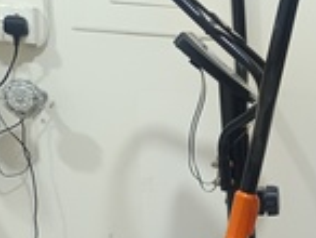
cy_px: 252
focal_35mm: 75
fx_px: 686
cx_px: 445
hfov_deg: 22.3
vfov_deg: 19.0
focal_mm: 5.31
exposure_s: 1/40
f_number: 1.7
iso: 845
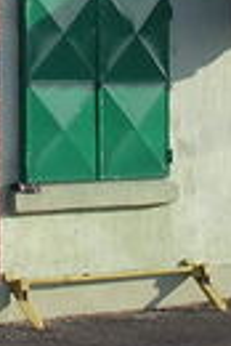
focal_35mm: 194
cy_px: -146
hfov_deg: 7.0
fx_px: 1862
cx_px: -53
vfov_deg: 10.3
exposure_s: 1/176
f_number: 5.6
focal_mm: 5.8
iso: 100
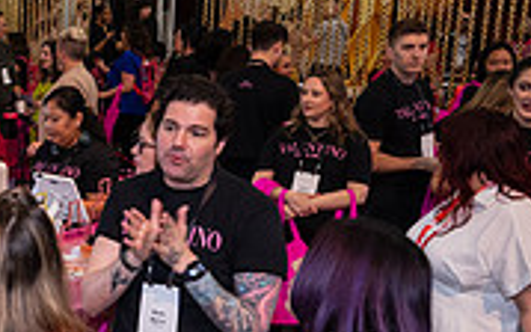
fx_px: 1028
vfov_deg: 18.3
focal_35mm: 71
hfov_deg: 24.7
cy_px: 194
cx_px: -181
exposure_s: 1/100
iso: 2000
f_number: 5.6
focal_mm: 21.5
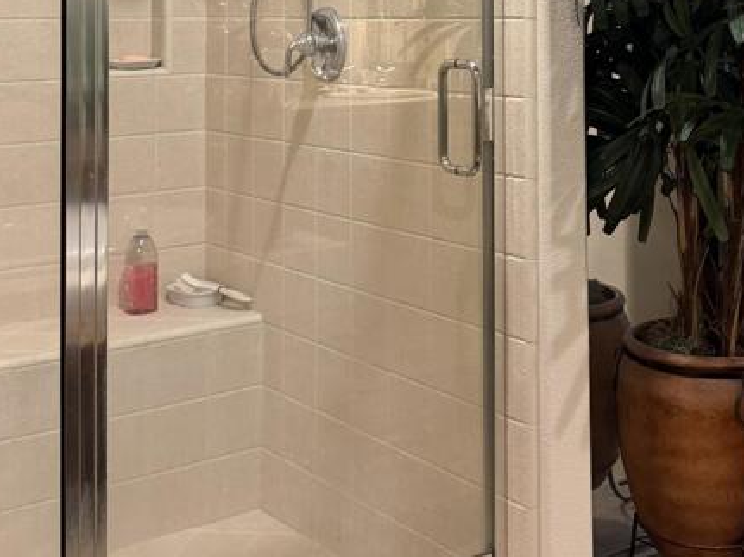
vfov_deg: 24.5
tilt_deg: -0.8
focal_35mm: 57
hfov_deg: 33.4
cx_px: 506
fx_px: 1225
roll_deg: +0.6
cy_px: 5
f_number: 1.78
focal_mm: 6.76
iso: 320
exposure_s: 1/60
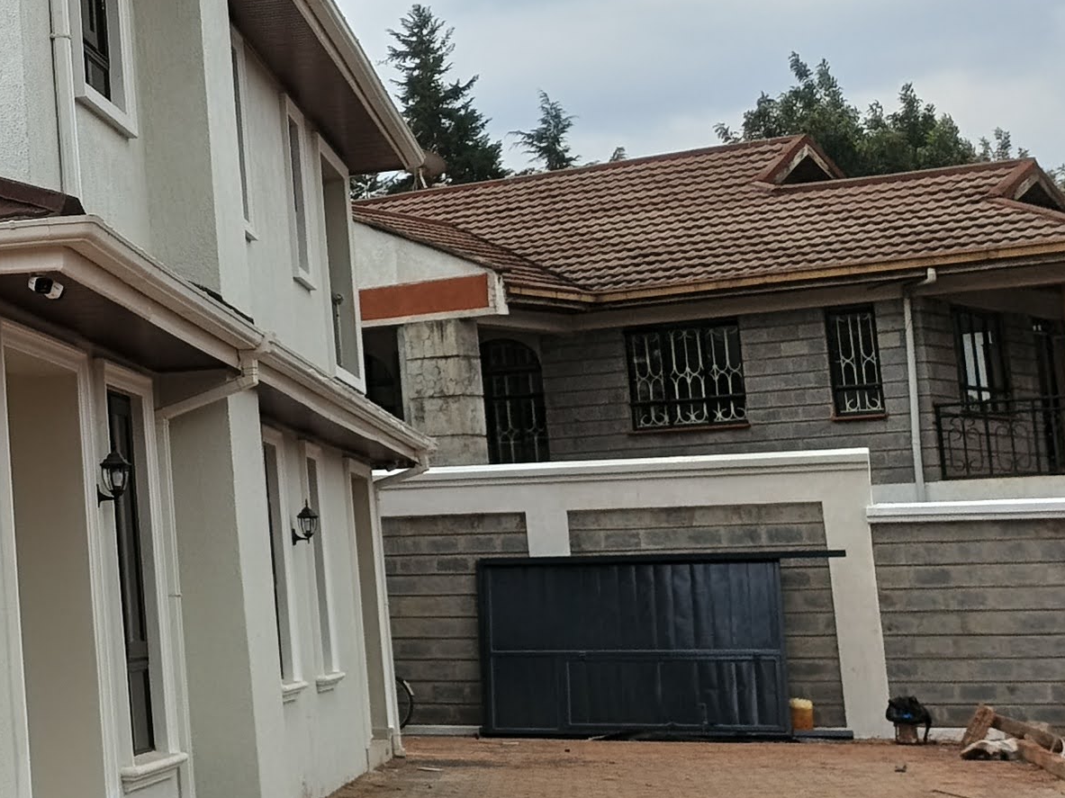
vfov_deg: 18.6
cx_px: -617
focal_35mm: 79
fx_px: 2430
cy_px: 266
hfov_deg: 20.4
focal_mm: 5.56
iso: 52
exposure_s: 1/1499
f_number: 1.8
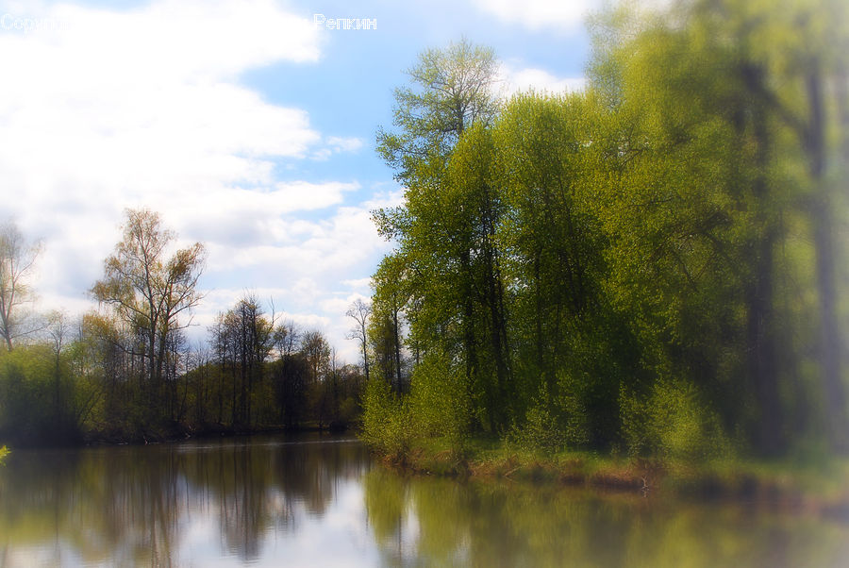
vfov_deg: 35.6
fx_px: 885
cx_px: 424
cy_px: 284
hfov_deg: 51.2
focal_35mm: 38
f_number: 9
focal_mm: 25
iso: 160
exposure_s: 1/250
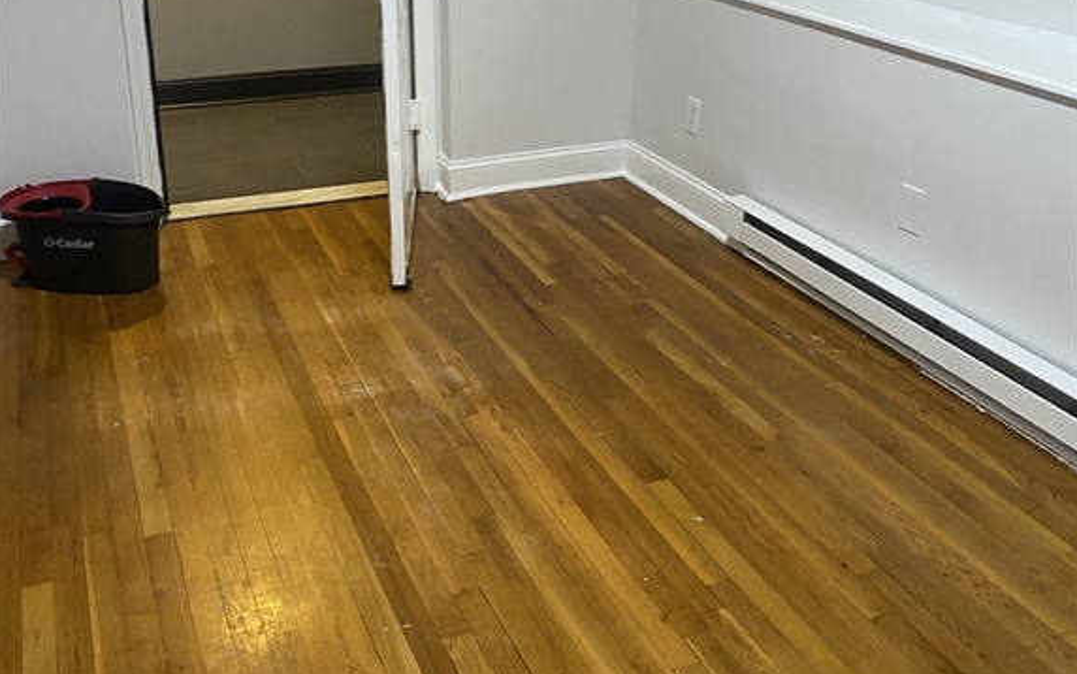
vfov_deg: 34.1
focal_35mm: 37
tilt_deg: -19.7
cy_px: 215
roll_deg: -0.9
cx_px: 538
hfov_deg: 52.7
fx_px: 1086
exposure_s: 1/60
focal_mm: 4.25
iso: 320
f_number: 1.8
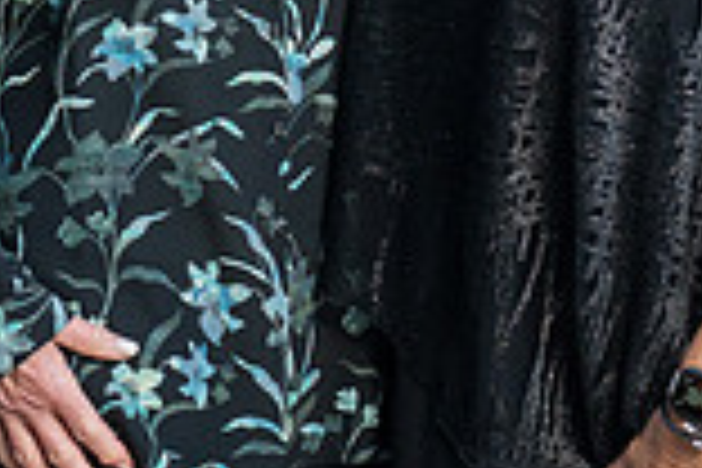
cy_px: -259
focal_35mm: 219
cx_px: 356
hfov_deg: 9.4
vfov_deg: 6.2
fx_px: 4270
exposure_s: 1/160
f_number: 4
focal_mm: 59
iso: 800
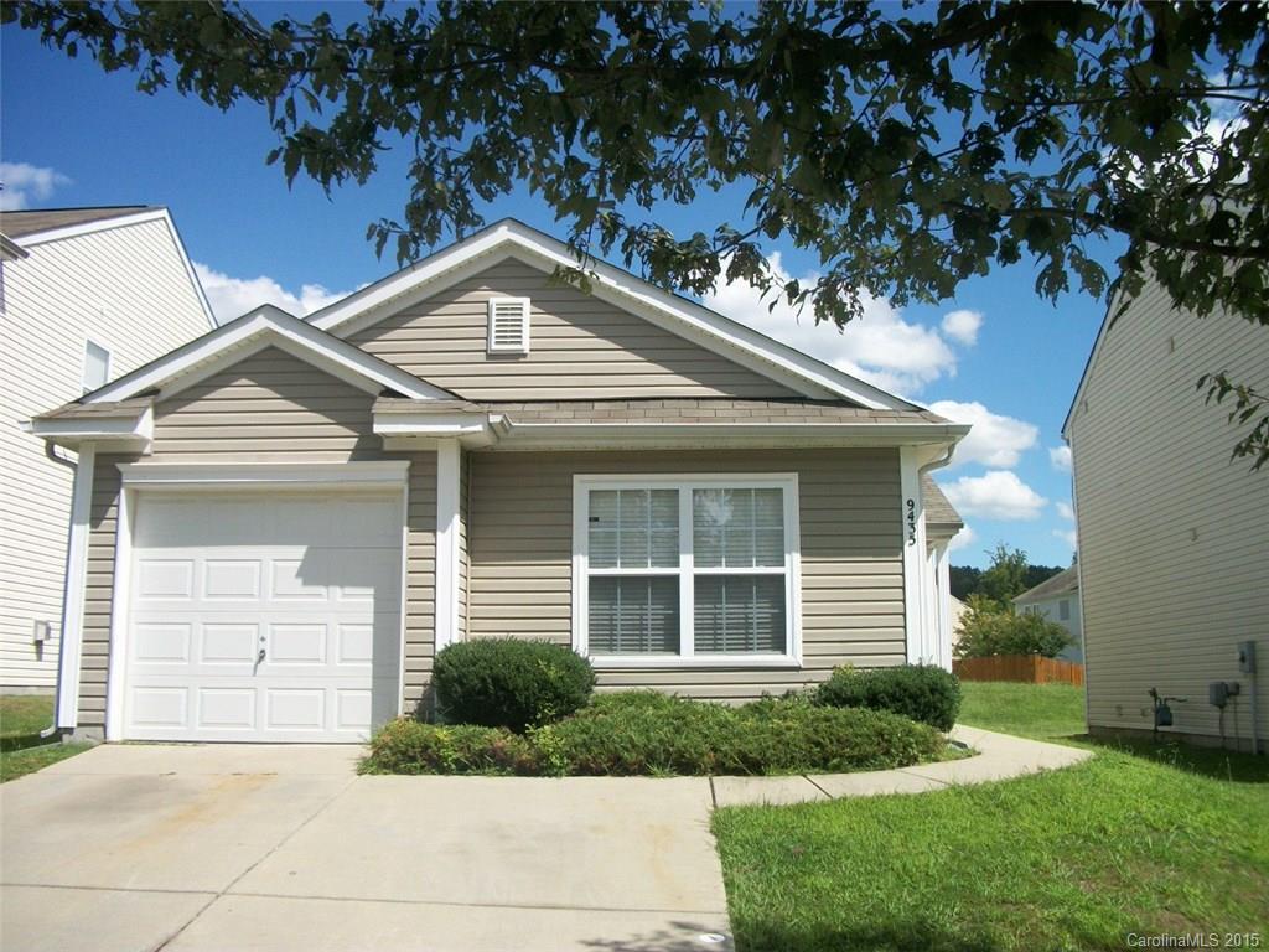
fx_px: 1173
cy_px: 476
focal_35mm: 32
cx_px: 634
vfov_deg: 44.2
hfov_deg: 56.8
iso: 80
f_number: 8.8
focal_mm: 5.7
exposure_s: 1/200
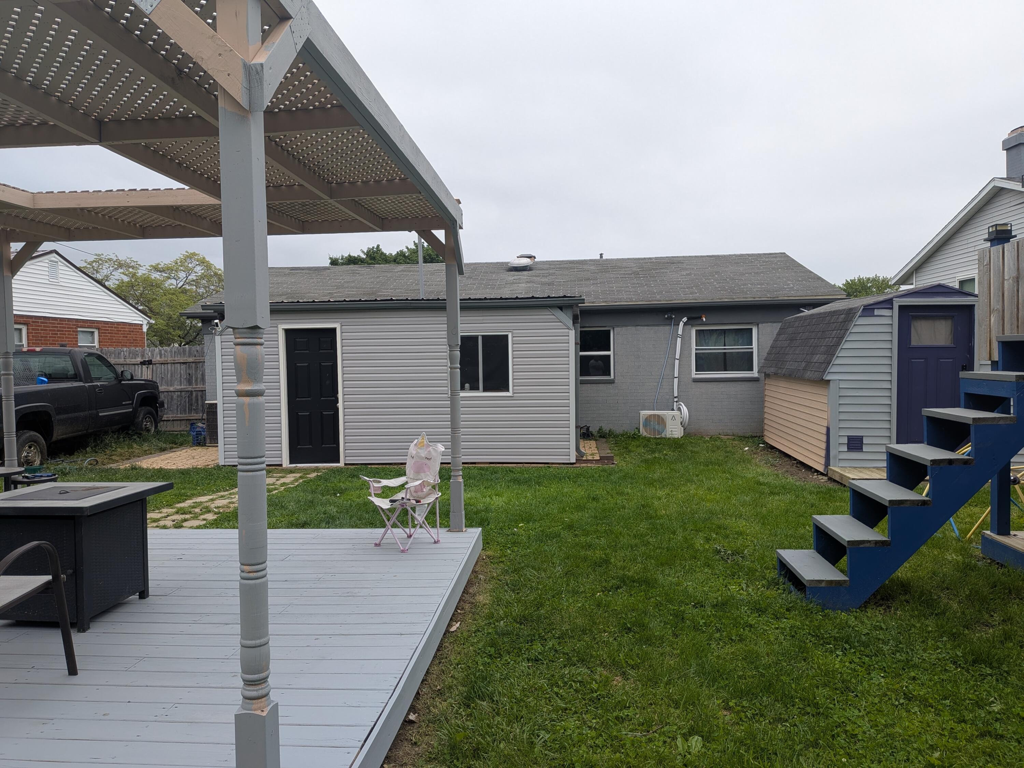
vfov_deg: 56.8
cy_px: 384
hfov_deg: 71.6
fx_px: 710
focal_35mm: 24
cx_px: 512
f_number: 1.7
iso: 30
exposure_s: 1/484
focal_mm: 4.53
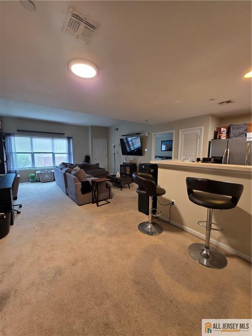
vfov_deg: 106.2
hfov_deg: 89.9
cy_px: 168
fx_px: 126
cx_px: 126
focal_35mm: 13
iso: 320
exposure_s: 1/60
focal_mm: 2.2
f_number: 1.9
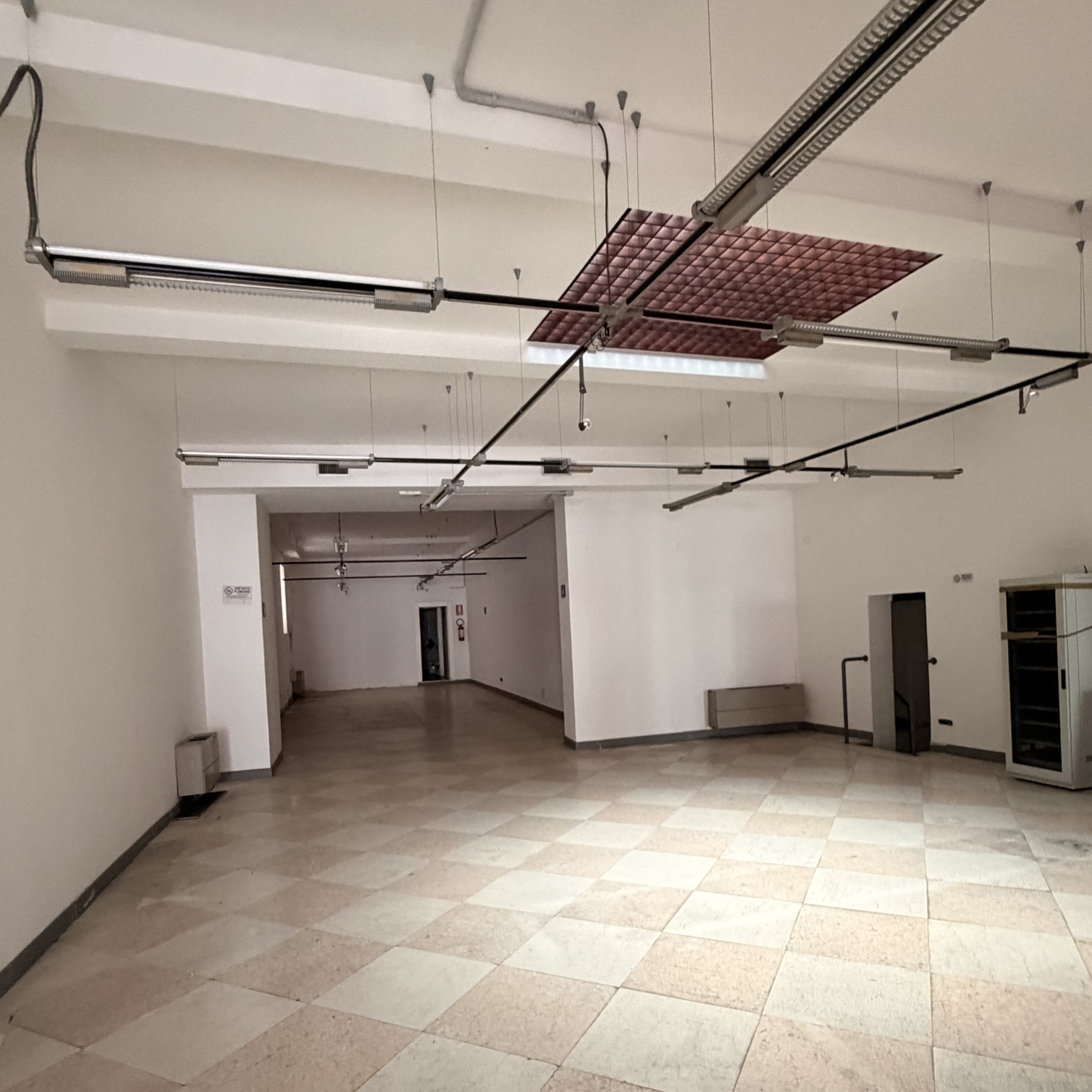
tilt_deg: -0.8
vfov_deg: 71.6
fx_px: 749
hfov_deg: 72.1
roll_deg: +2.4
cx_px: 549
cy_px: 642
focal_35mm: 21
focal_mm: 2.22
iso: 640
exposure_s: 1/60
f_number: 2.2
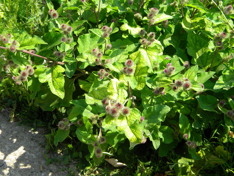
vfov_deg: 26.1
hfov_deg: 34.3
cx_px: 117
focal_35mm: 56
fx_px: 379
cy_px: 88
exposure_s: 1/245
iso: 80
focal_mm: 10.1
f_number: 4.1
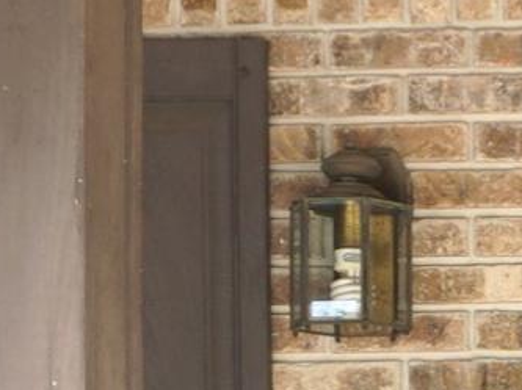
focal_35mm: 208
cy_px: 782
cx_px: 1256
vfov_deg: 6.9
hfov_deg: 8.7
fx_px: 3133
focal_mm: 16
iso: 100
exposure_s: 1/60
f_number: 4.5
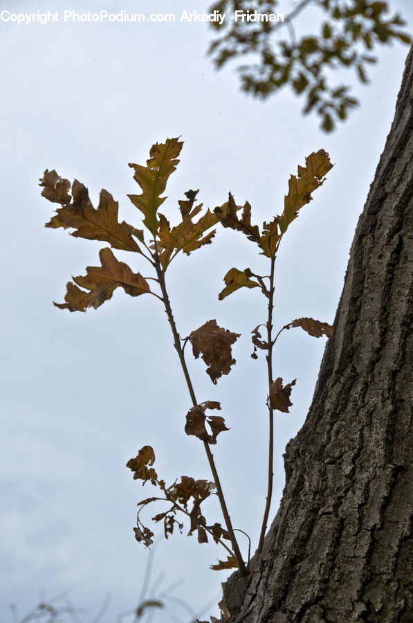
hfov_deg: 10.1
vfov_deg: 15.2
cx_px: 206
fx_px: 2331
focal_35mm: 135
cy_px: 312
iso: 200
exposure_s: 1/320
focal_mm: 90
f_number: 8
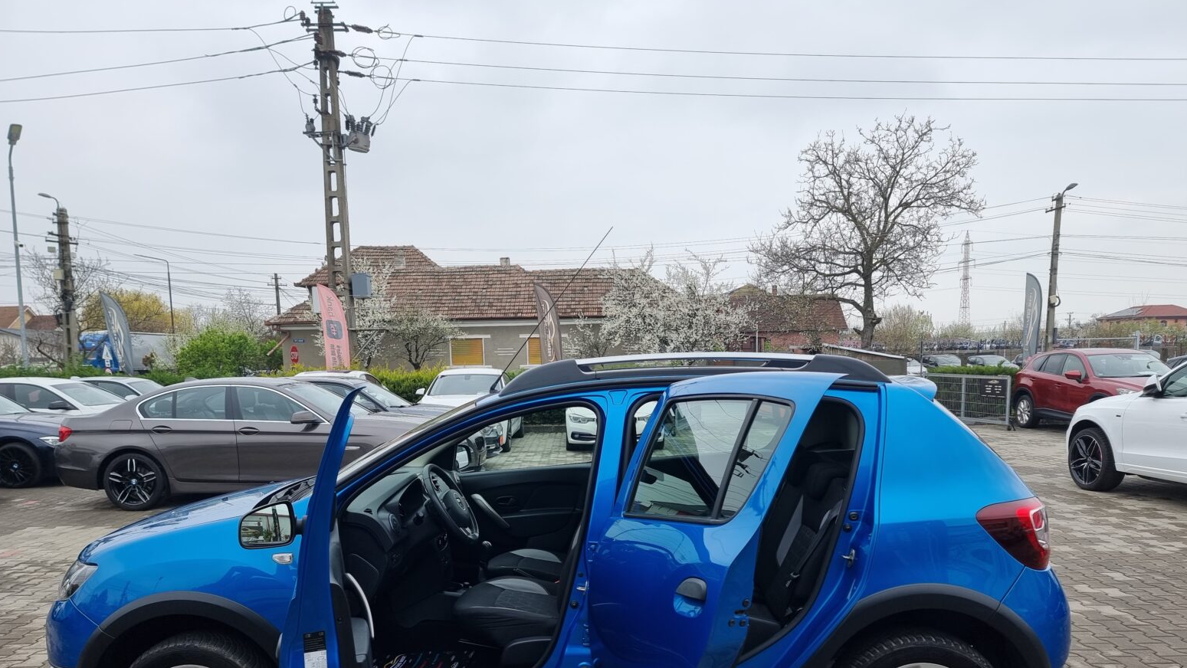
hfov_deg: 69.8
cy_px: 442
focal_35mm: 27
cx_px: 579
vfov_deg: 42.4
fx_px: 850
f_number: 1.8
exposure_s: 1/151
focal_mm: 6.7
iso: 50
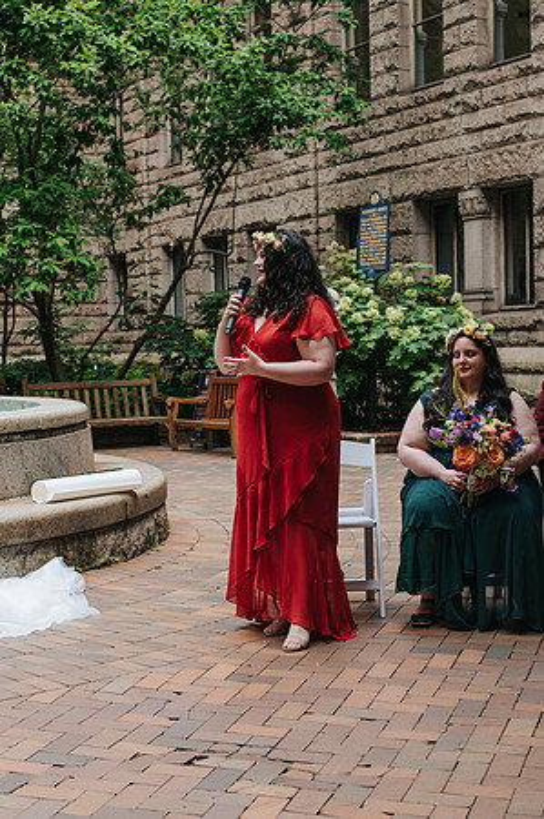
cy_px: 470
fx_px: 1384
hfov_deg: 22.2
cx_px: 251
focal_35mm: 61
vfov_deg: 32.9
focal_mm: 35
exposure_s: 1/400
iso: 280
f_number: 3.2
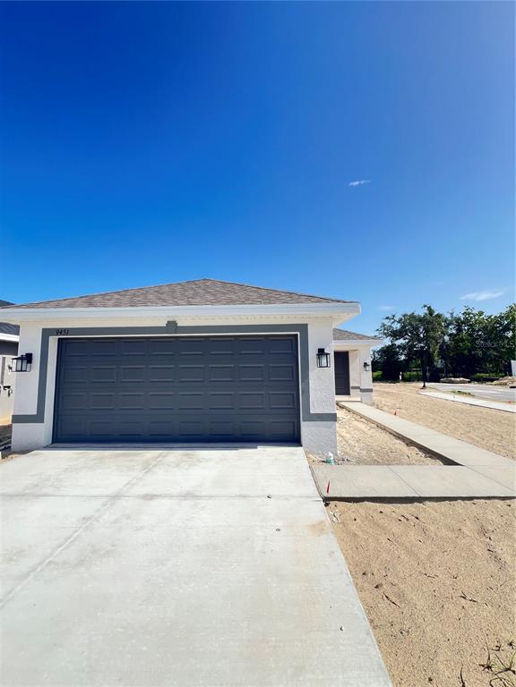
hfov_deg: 89.9
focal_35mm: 13
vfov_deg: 106.2
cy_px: 344
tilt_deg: +6.2
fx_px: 258
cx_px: 258
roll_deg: +1.0
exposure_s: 1/550
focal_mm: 1.57
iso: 32
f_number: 1.8
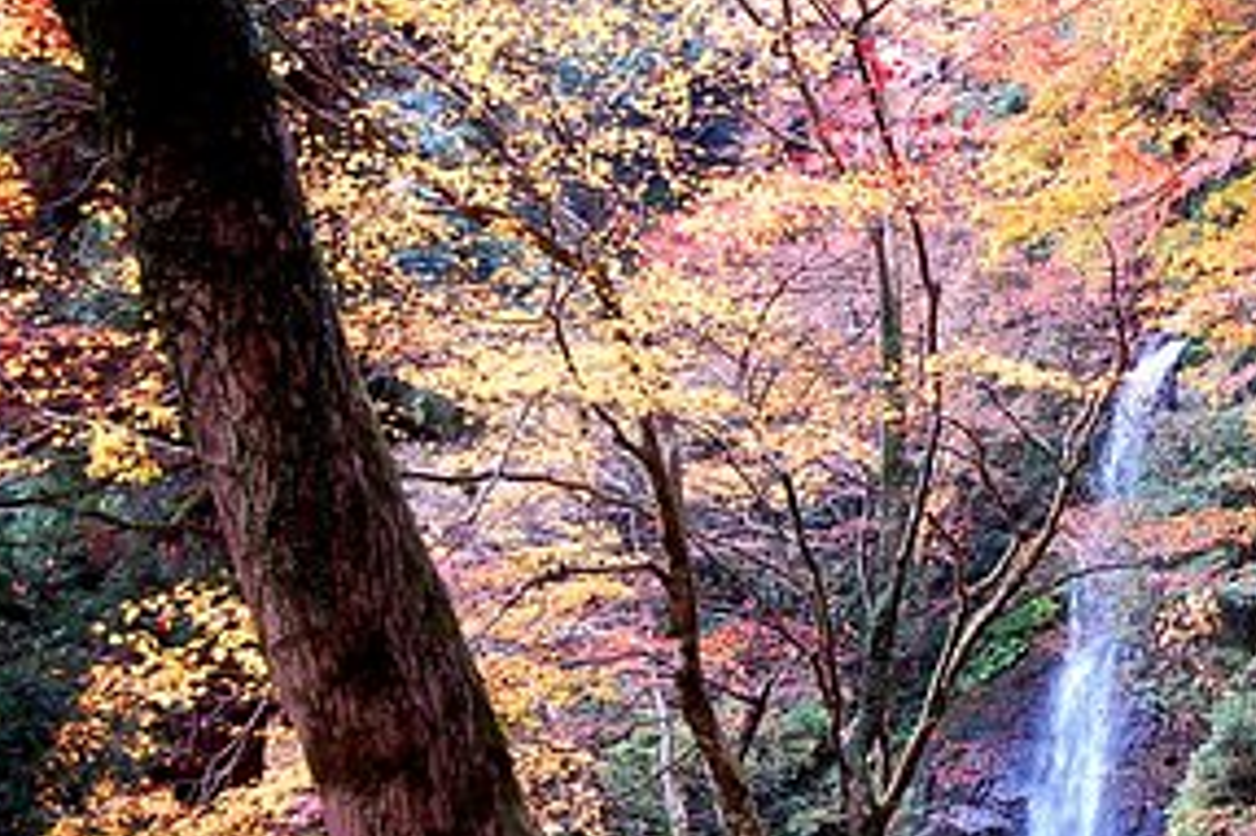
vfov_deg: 20.3
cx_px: 1050
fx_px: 2332
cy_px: 433
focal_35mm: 67
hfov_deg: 29.3
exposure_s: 1/60
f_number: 4
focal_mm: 25
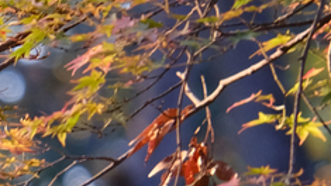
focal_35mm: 1846
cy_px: 293
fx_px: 16196
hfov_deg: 1.2
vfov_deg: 0.7
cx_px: -458
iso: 800
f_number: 6.7
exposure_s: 1/26
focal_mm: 230
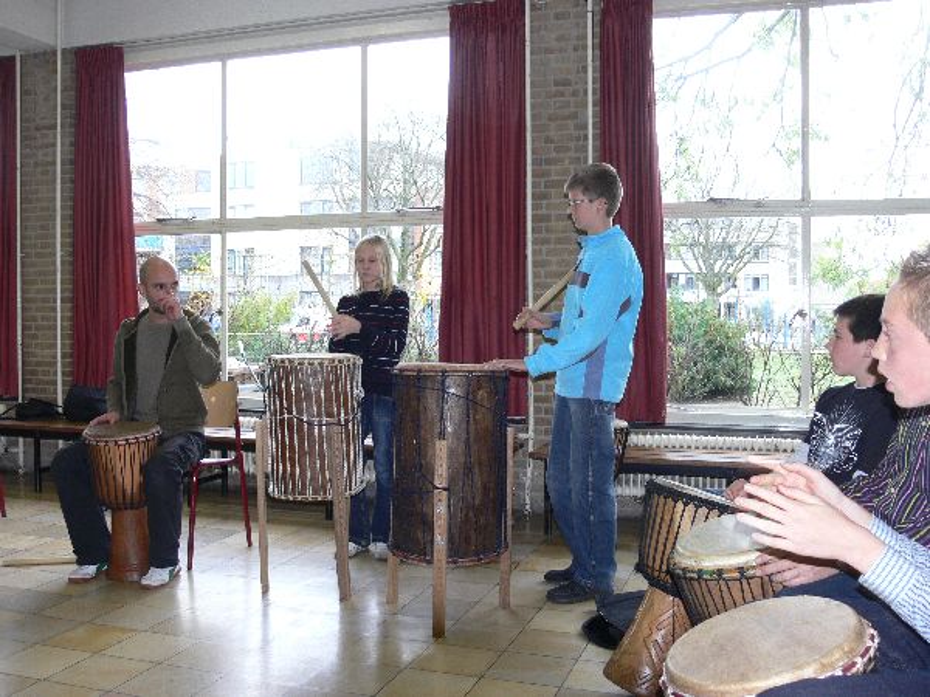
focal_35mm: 35
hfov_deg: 52.6
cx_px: 465
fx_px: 940
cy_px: 348
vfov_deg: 40.7
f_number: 2.8
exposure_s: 1/30
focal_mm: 7.5
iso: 100
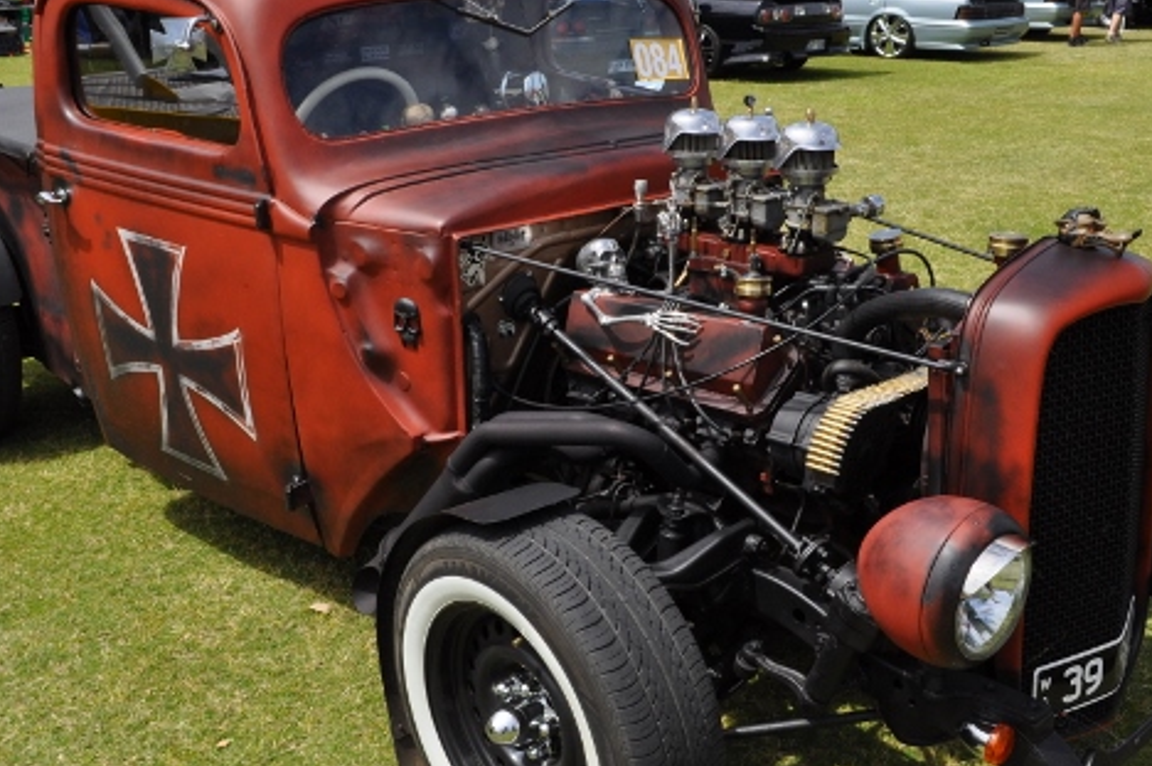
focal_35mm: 41
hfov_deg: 47.4
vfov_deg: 32.6
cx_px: 586
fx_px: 1311
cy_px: 363
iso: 500
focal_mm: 20
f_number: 13
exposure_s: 1/640
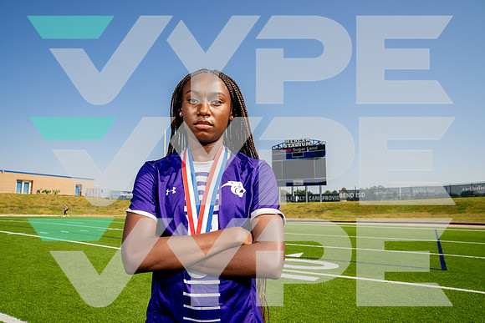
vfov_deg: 53.2
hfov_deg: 73.7
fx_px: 323
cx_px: 242
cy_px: 162
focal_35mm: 24
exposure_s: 1/125
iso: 50
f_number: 7.1
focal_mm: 24
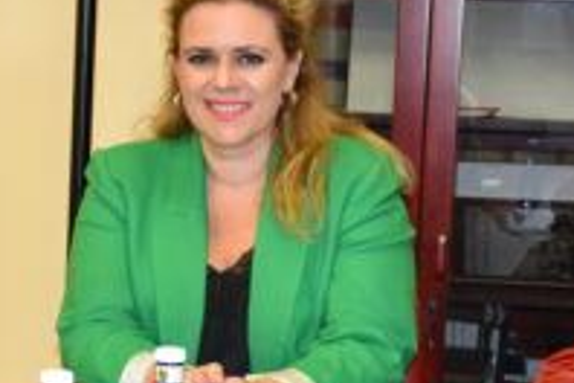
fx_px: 1881
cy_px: 337
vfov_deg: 11.5
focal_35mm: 118
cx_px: 145
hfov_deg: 17.3
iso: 800
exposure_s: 1/80
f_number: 4.5
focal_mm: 26
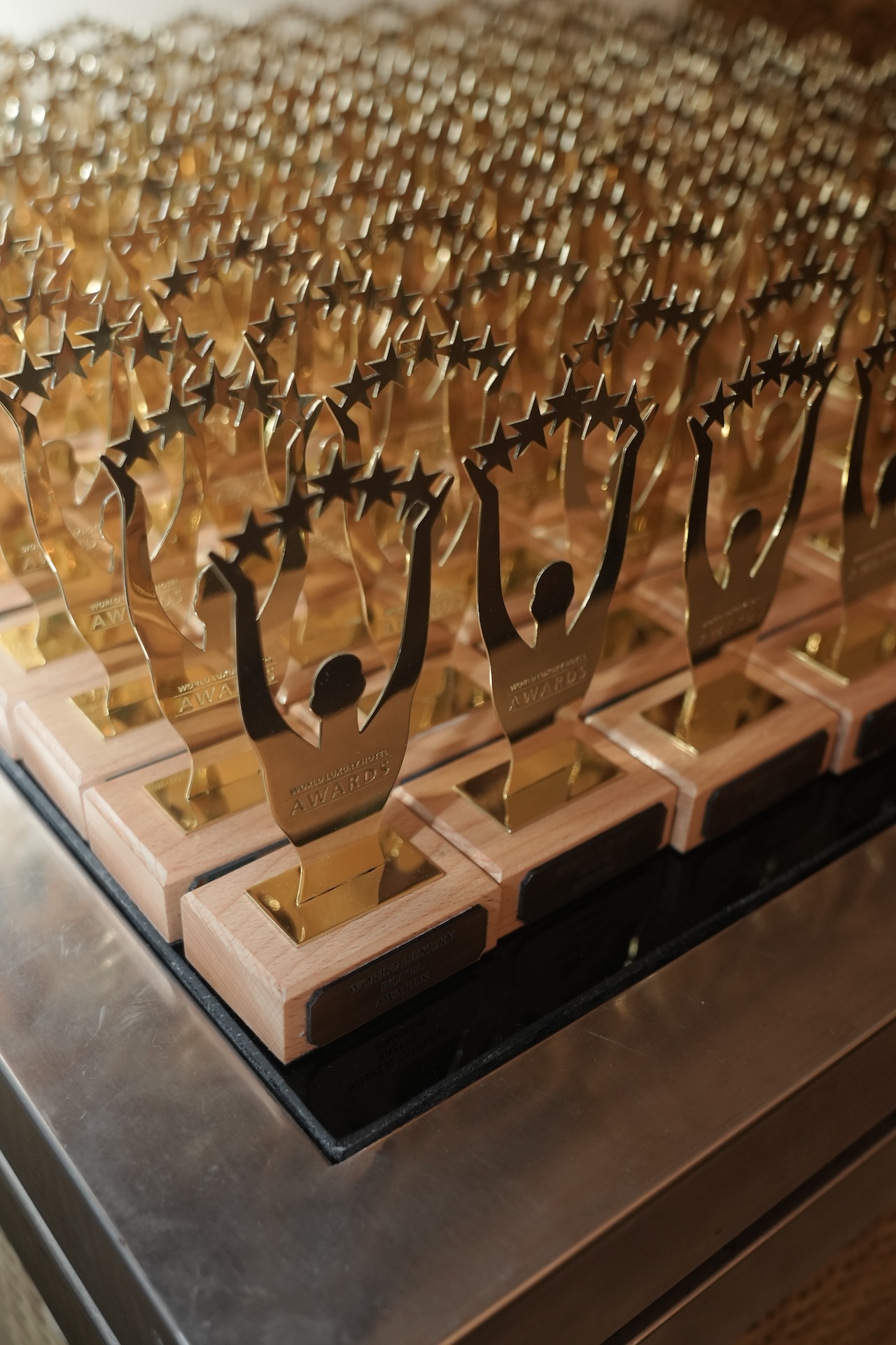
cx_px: 448
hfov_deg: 35.9
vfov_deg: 51.9
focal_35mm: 37
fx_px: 1381
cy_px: 672
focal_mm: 25
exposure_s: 1/125
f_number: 2.8
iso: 1000
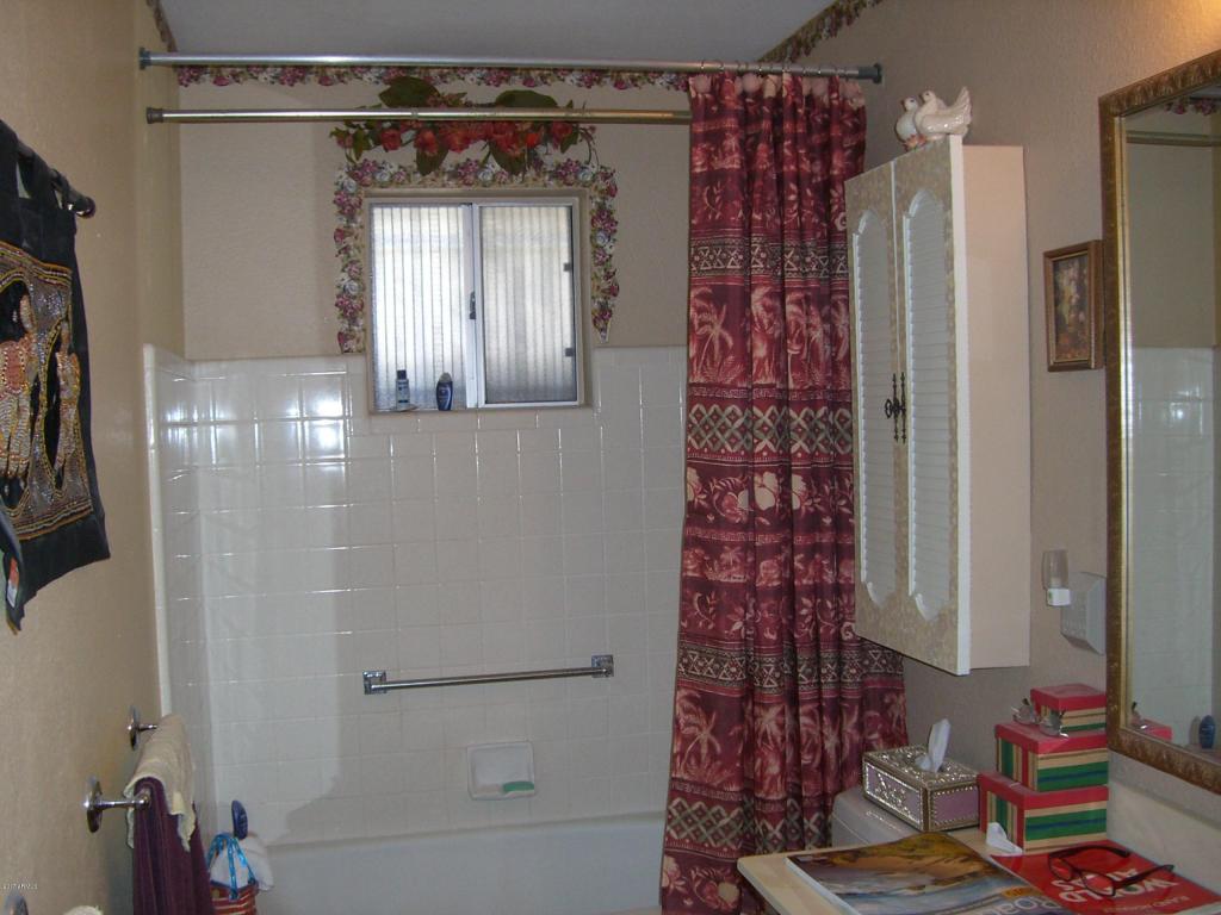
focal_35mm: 38
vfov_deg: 37.7
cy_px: 458
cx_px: 610
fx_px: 1340
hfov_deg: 49.0
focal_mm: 6.2
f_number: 2.7
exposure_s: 1/60
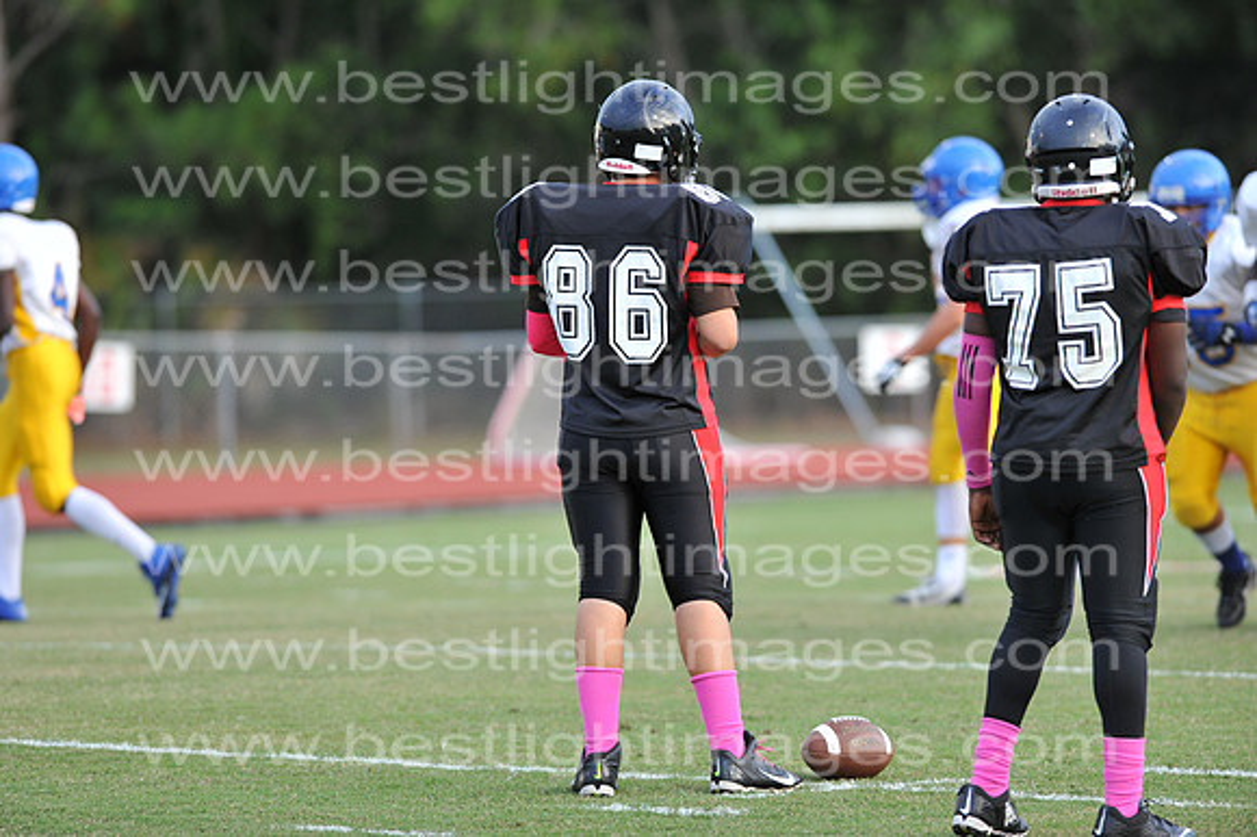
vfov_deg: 4.6
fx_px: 10469
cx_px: 628
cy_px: 418
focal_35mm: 300
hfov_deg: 6.9
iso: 1000
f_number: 4
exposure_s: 1/800
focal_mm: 300
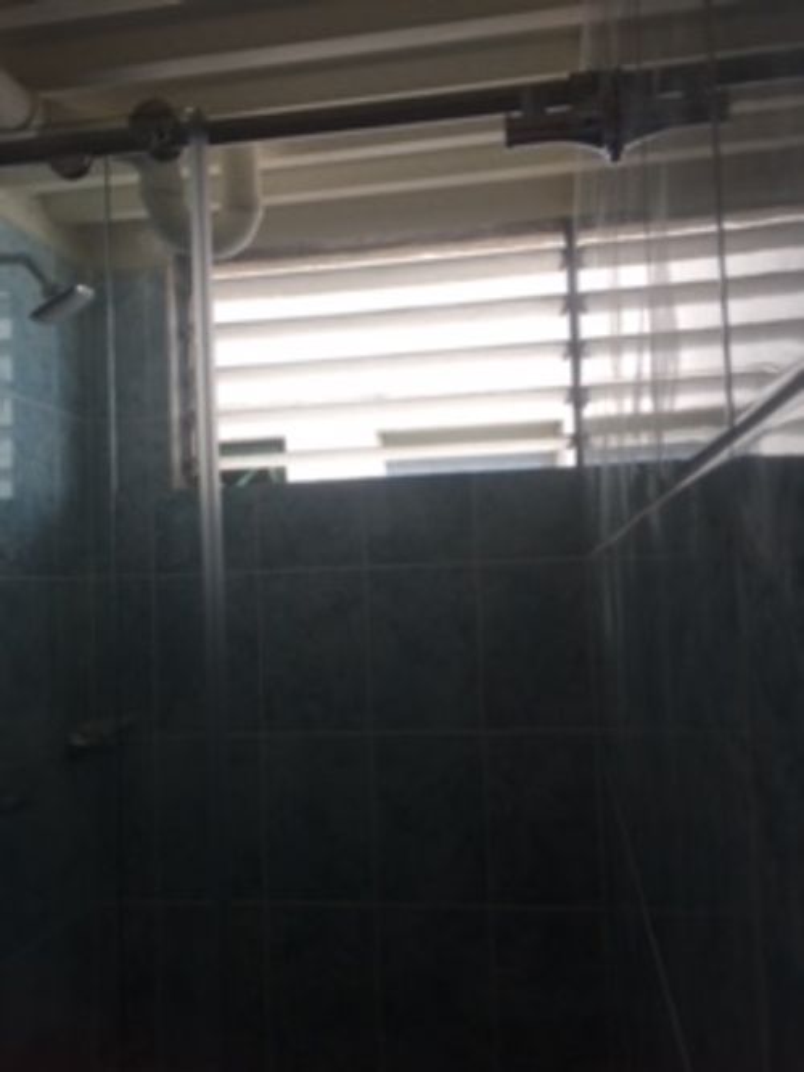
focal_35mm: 29
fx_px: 898
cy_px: 536
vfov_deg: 61.7
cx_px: 402
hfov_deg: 48.2
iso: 25
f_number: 2.2
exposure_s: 1/120
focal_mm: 4.15
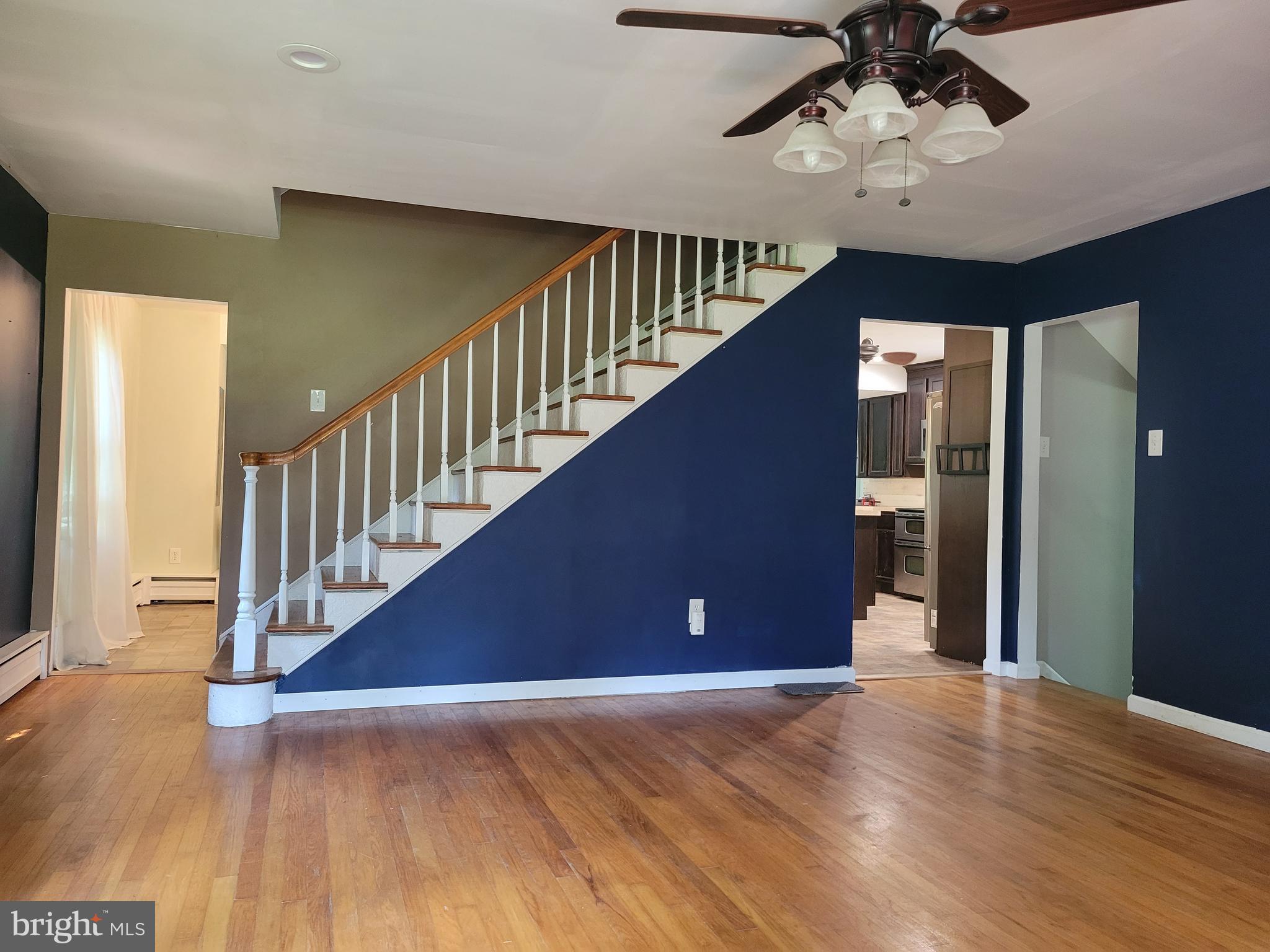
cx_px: 635
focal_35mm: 26
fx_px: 954
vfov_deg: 53.1
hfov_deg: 67.3
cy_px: 476
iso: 400
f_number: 1.8
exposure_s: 1/40
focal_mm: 5.4
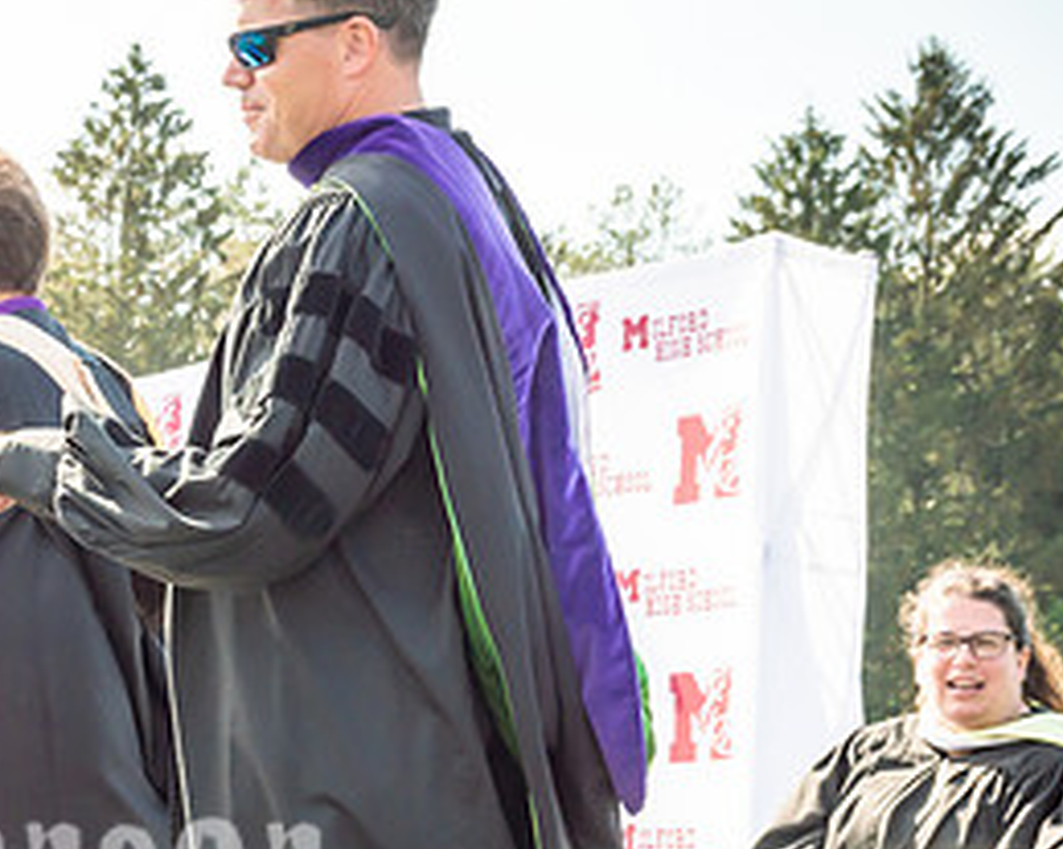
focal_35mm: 125
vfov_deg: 12.3
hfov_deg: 15.2
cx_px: 72
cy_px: 726
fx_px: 3931
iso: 200
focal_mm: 34
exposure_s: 1/500
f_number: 7.1
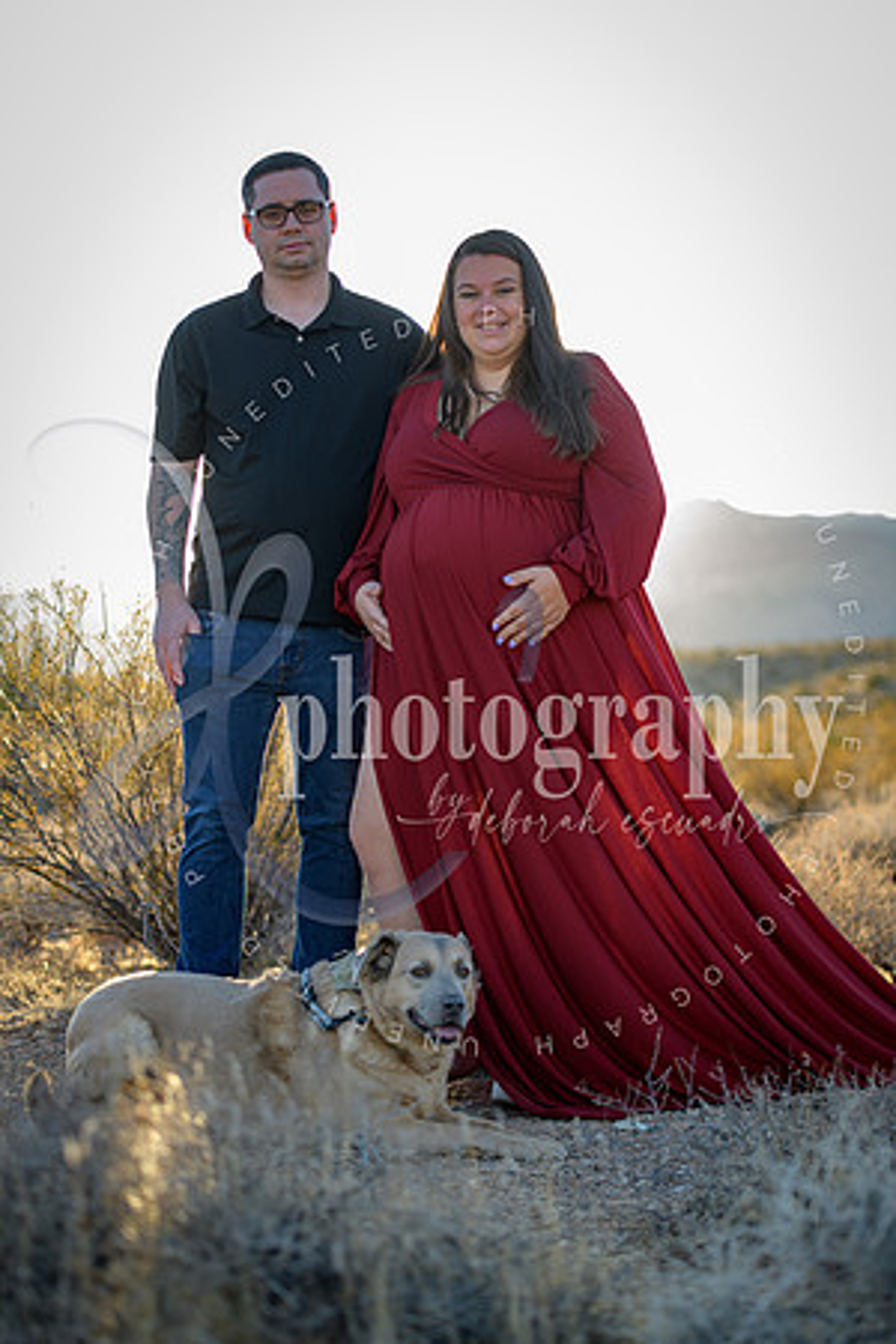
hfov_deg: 19.5
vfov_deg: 28.8
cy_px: 672
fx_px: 2613
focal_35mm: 70
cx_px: 448
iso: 400
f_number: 2.8
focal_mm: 70
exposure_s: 1/400
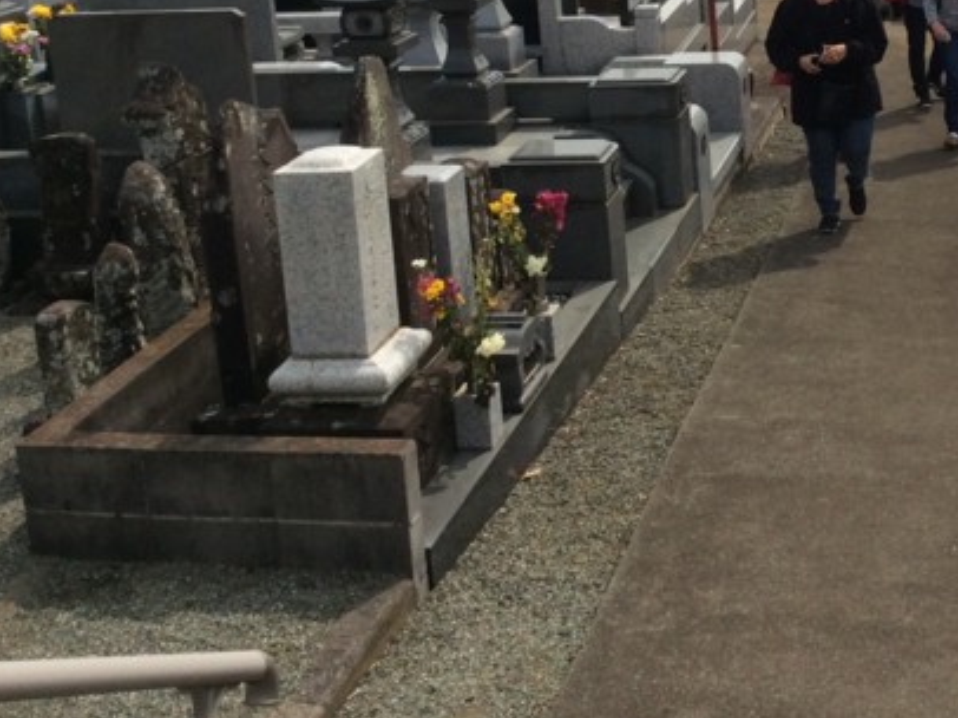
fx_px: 1742
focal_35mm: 63
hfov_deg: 29.8
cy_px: 90
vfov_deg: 22.8
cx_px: 807
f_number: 2.4
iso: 32
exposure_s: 1/1789
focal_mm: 3.3
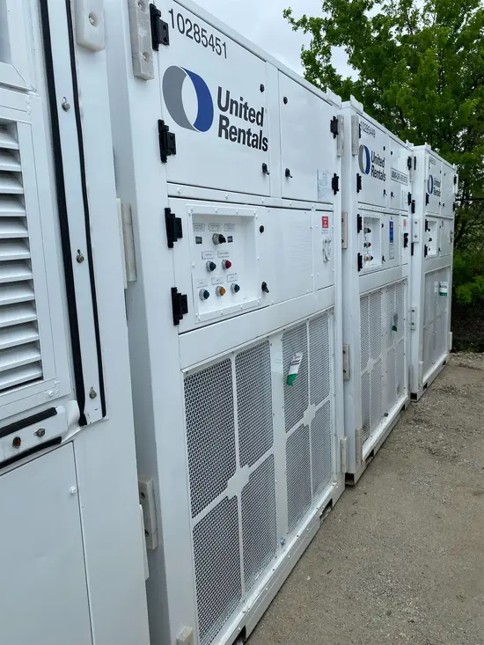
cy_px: 322
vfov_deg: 67.3
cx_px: 242
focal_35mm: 26
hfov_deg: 53.1
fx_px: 485
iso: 32
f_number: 1.8
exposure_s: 1/810
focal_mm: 4.25
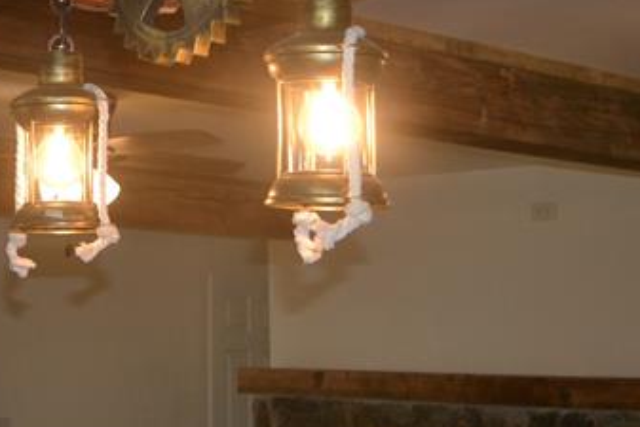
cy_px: -28
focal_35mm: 82
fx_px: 1458
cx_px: -120
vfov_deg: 16.2
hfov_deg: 22.8
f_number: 4
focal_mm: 18
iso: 320
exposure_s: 1/125
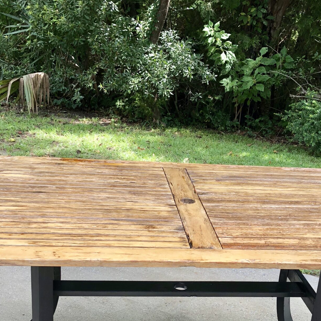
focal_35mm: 52
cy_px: 230
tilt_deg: -25.0
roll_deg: -5.2
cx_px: 176
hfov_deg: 32.8
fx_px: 546
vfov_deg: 32.3
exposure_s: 1/127
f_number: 1.8
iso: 20
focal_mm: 3.99
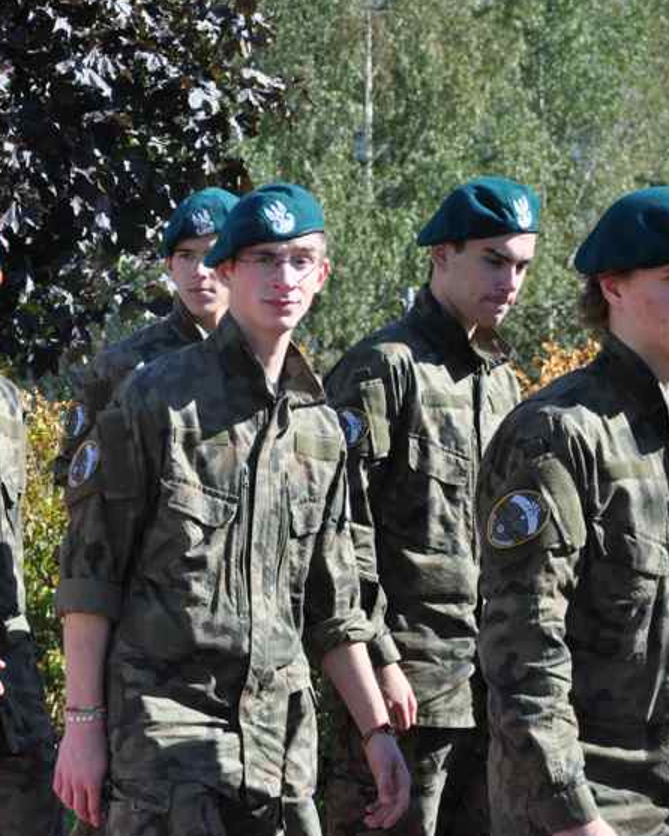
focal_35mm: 124
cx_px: 84
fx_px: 3067
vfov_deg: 15.5
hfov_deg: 12.4
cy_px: 335
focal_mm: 48
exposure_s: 1/1500
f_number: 4.8
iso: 500
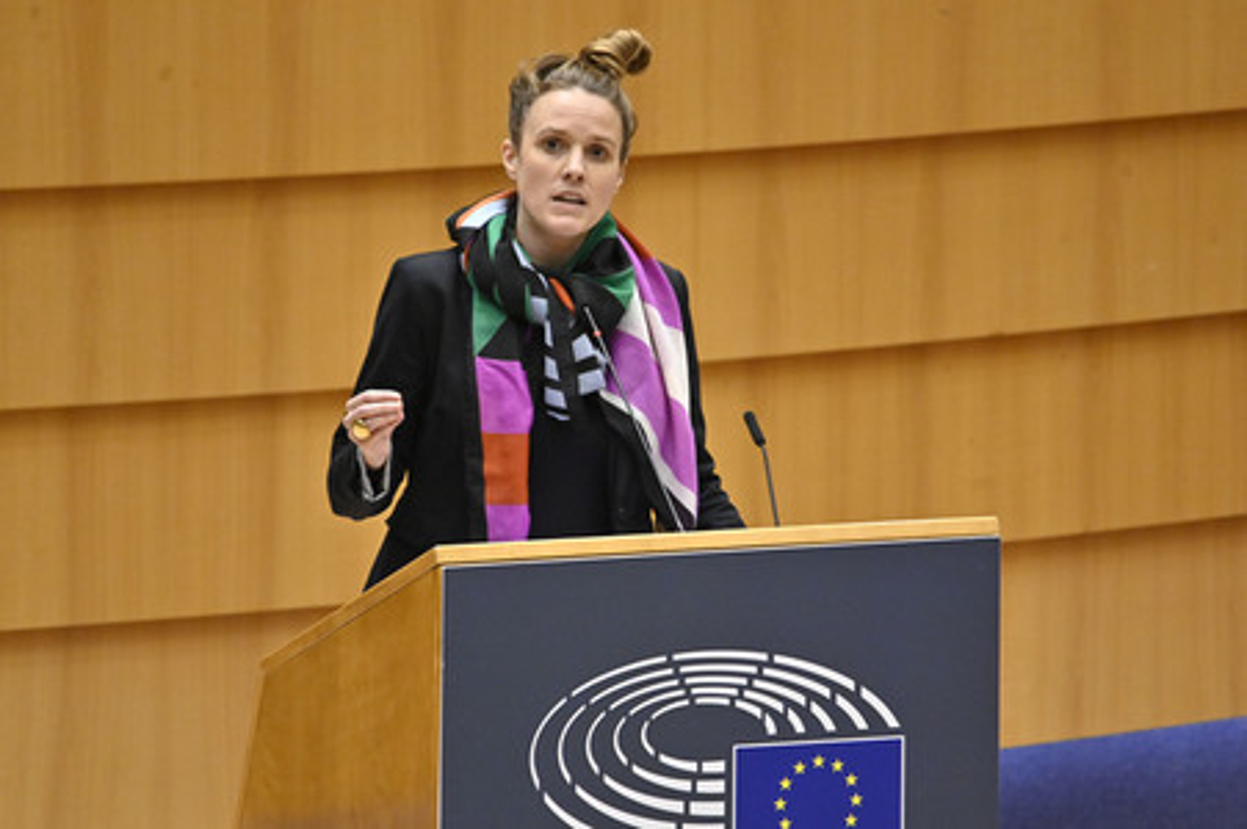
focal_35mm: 600
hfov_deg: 3.4
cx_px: 624
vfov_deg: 2.3
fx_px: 20768
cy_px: 414
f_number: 6.3
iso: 5000
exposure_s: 1/640
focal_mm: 600
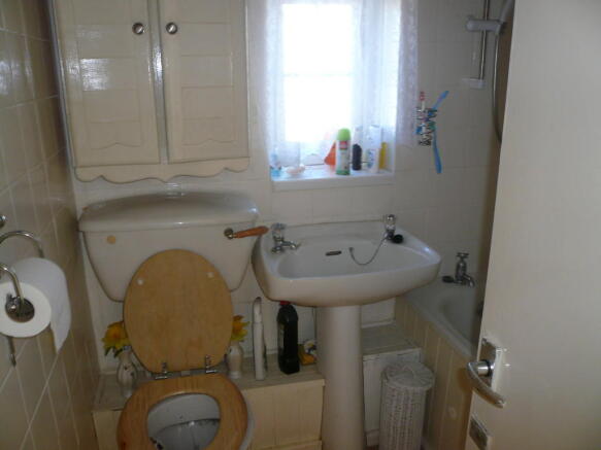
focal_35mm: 28
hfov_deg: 63.5
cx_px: 300
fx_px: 486
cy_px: 225
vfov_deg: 49.7
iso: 100
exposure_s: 1/30
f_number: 2.8
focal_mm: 4.6
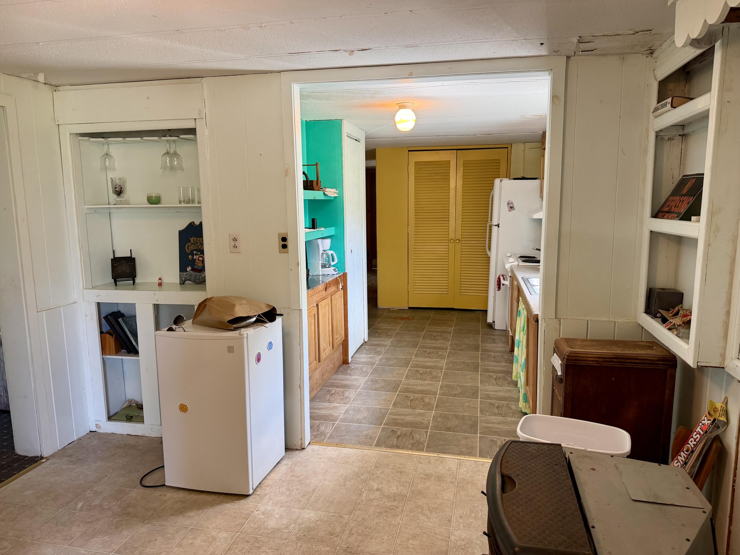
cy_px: 278
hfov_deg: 71.6
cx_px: 370
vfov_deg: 56.8
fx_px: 513
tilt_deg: -8.7
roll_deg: +1.0
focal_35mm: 24
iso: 160
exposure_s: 1/60
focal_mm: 6.76
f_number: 1.78
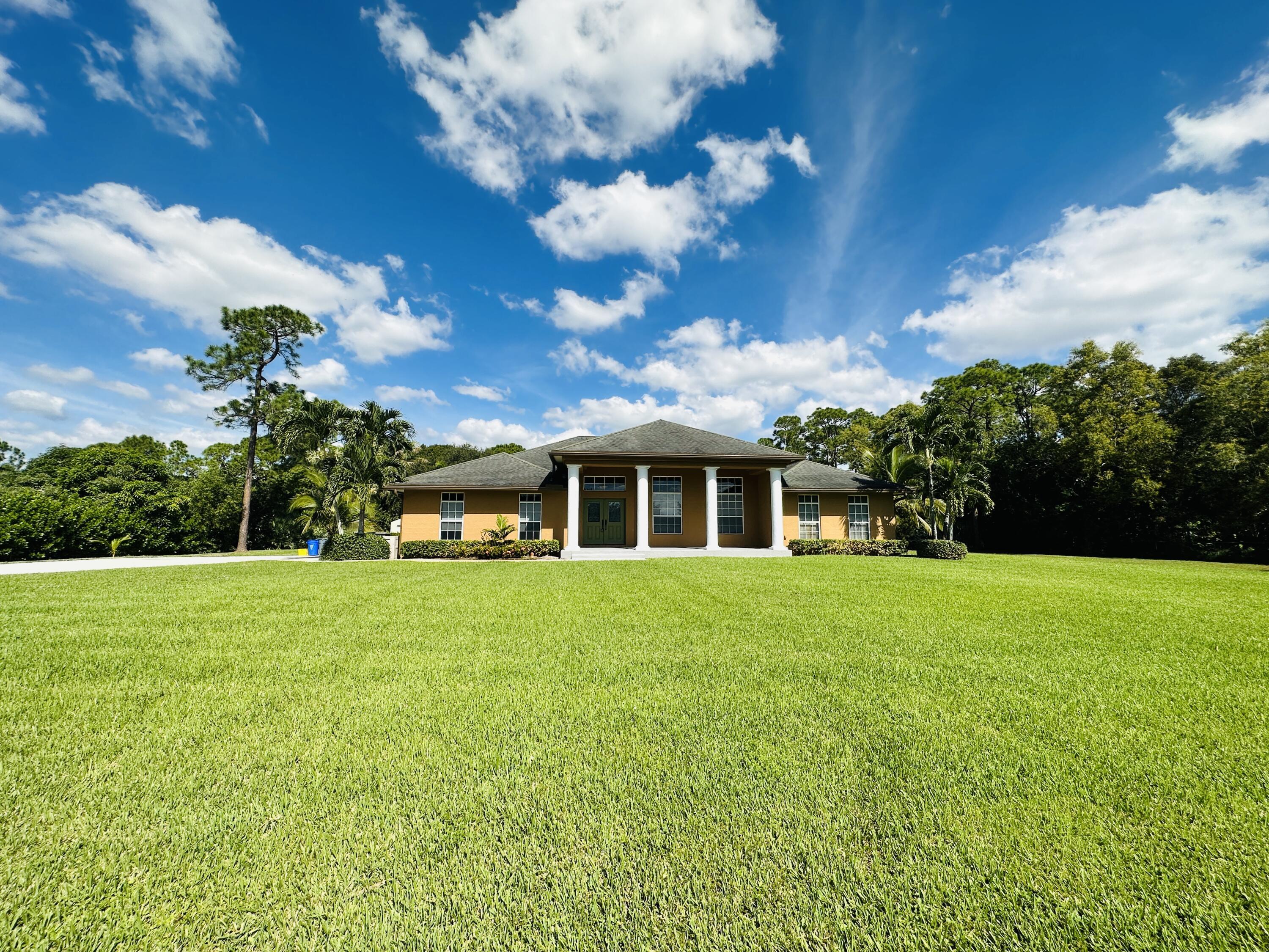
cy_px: 476
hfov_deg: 102.1
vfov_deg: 85.7
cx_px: 634
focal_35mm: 14
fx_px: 513
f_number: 2.2
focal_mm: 2.22
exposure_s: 1/2681
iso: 50
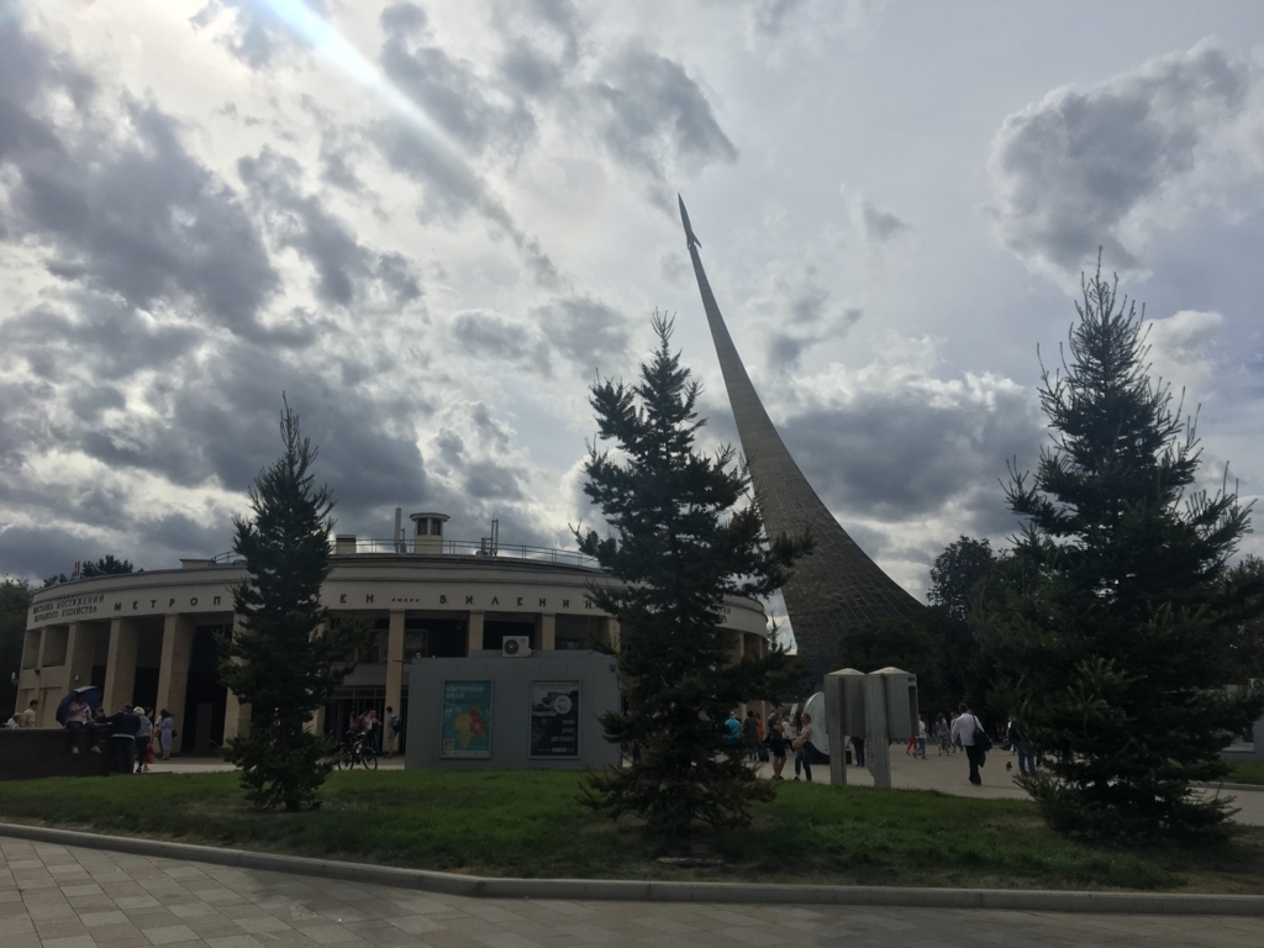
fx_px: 1059
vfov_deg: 48.2
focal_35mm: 29
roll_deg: -1.0
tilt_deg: +11.9
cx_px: 632
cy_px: 474
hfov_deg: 61.7
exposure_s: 1/4525
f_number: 2.2
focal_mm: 4.15
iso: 25
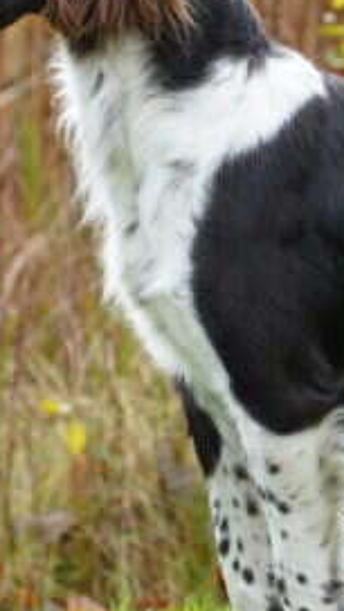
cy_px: 274
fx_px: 9600
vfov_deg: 3.6
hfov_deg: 2.1
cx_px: 445
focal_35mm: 592
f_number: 5.6
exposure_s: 1/250
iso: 800
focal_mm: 200
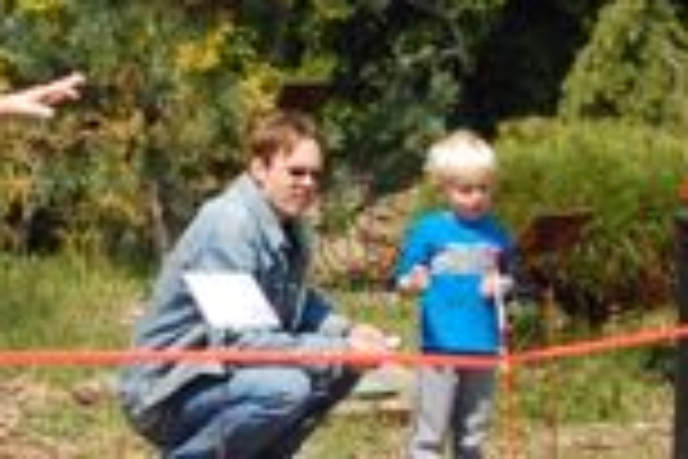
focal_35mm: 288
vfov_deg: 4.8
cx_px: 495
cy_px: -18
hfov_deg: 7.1
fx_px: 5504
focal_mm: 46
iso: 200
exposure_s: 1/250
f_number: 8
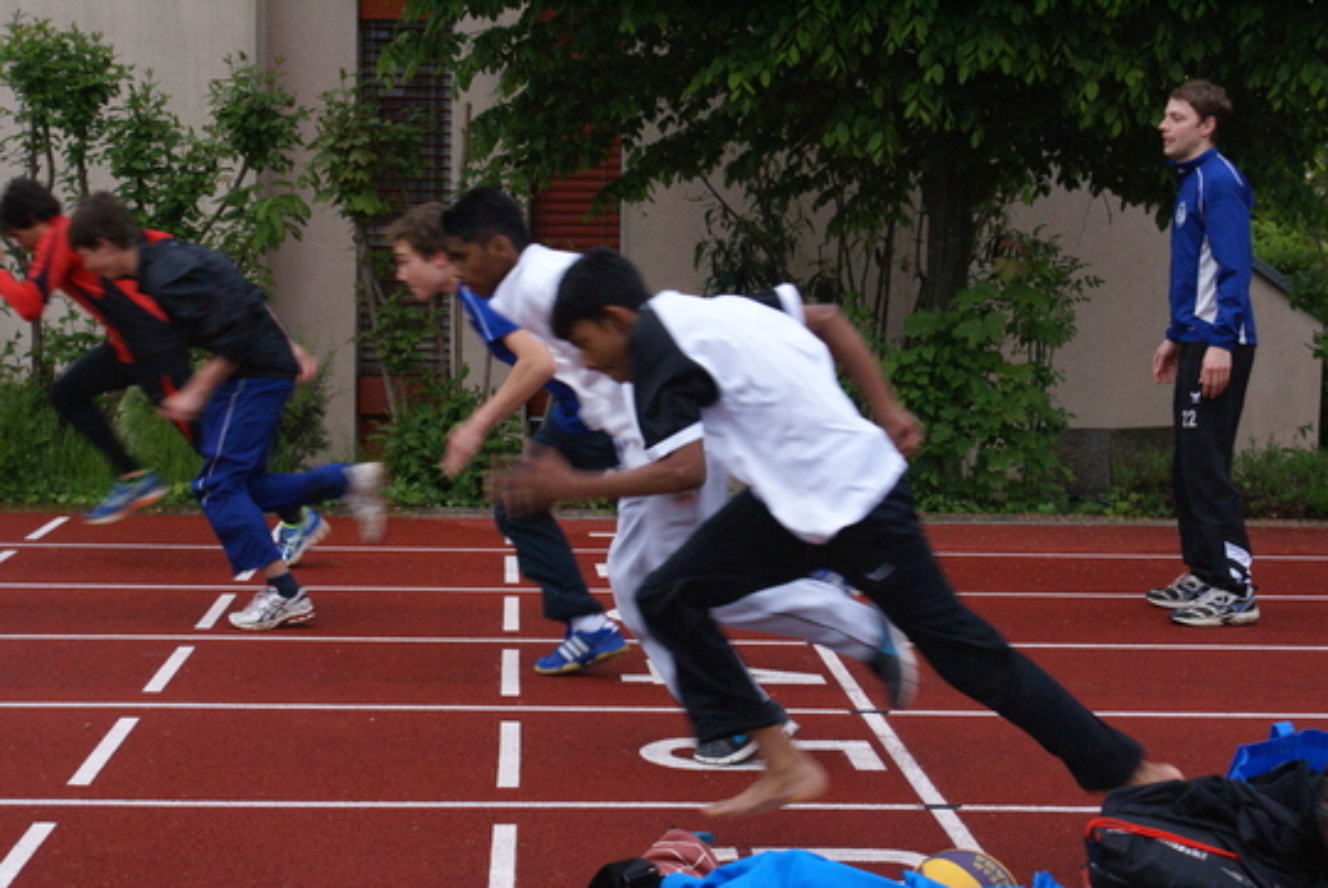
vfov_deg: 20.2
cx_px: 664
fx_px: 2492
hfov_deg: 29.8
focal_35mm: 68
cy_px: 444
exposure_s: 1/125
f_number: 5.6
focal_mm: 45
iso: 800
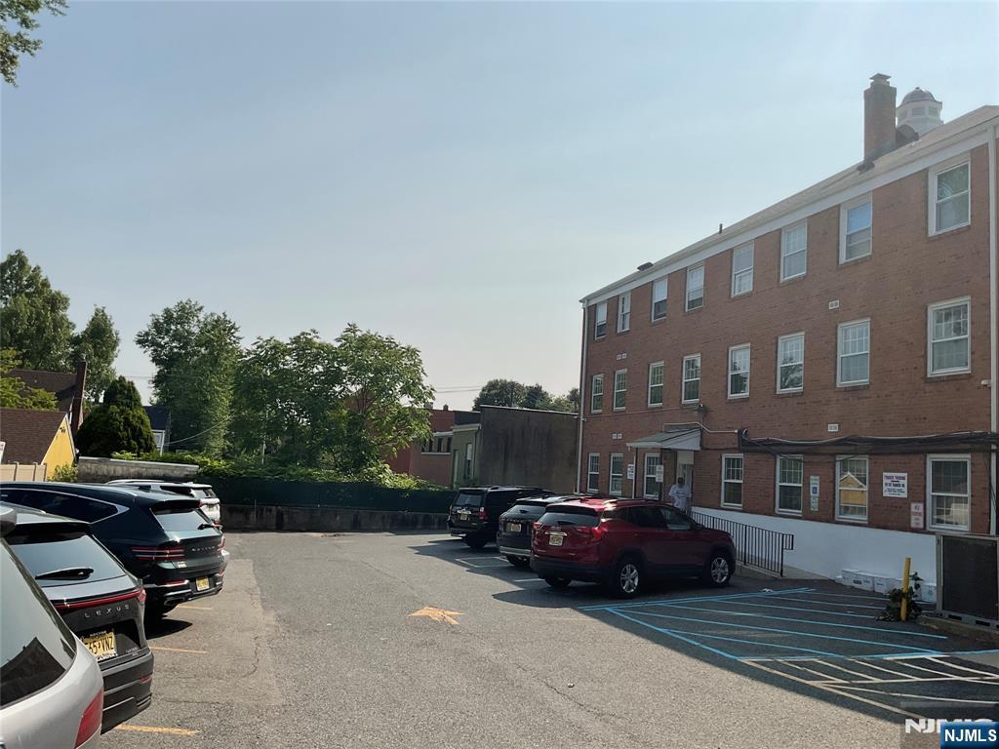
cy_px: 374
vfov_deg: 48.2
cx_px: 500
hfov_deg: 61.7
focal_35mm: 29
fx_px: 837
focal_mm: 3
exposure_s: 1/4405
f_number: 1.8
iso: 16
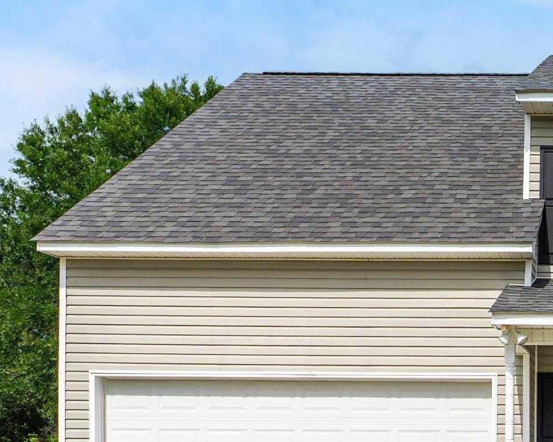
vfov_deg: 34.9
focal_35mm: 41
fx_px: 675
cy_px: 366
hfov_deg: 35.1
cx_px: 666
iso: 200
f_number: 6.3
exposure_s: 1/800
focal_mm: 11
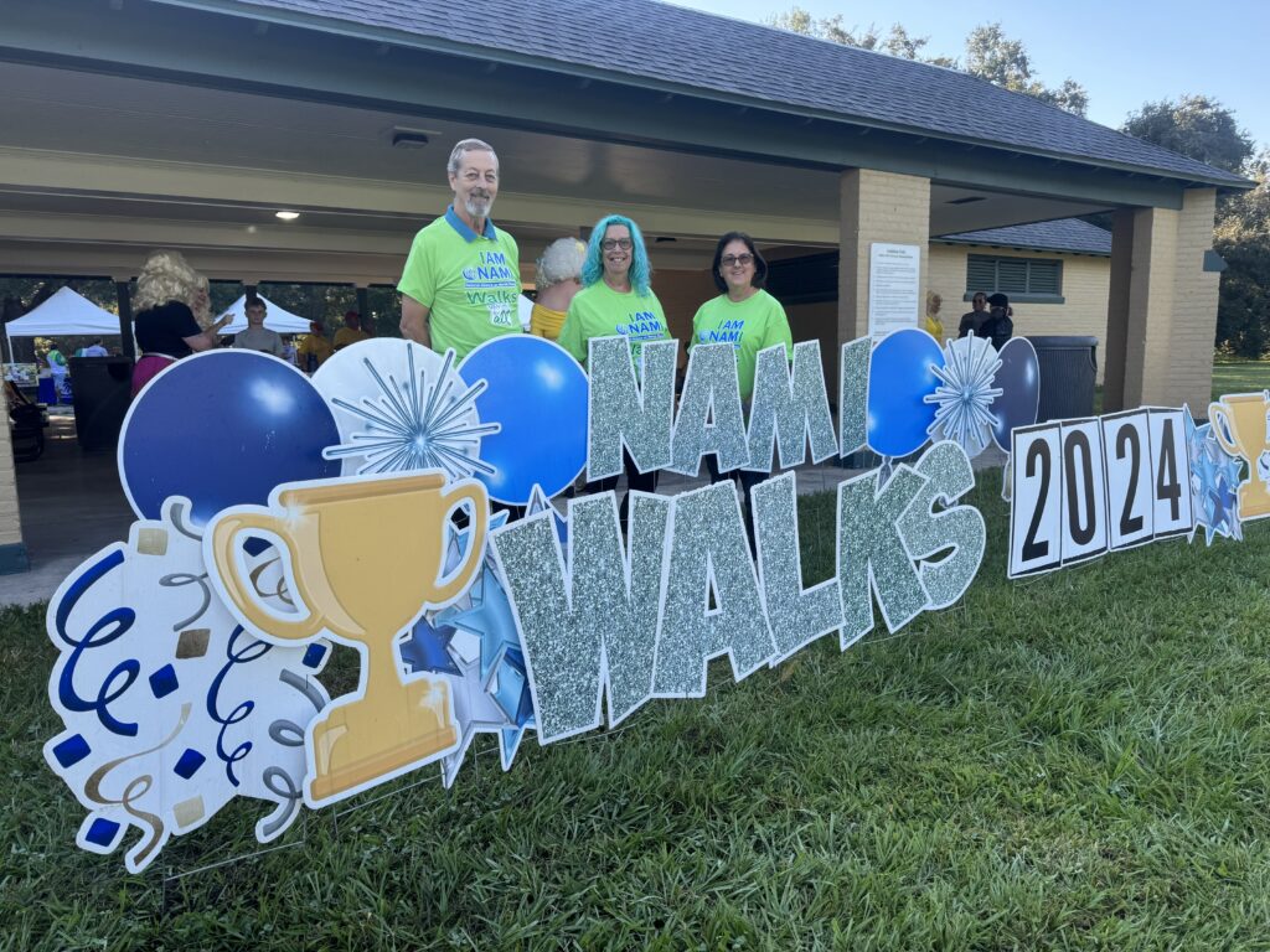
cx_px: 635
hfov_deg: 71.6
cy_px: 476
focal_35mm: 24
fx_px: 881
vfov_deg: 56.8
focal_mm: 6.76
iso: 80
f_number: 1.78
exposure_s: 1/588
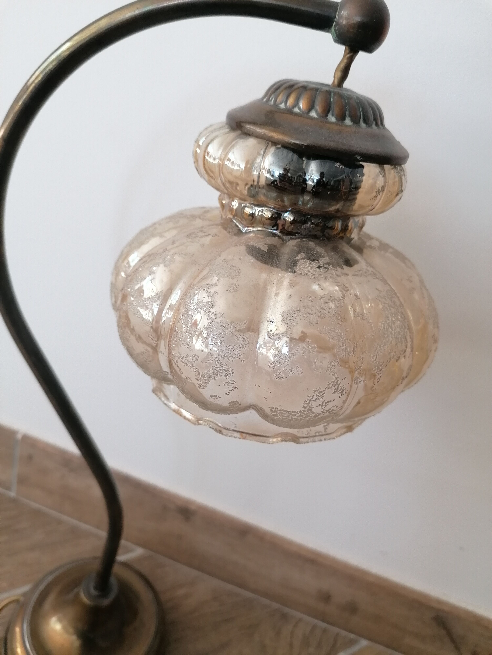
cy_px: 328
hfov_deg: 51.4
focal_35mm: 27
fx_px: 512
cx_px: 246
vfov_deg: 65.3
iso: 100
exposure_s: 1/50
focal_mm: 4.75
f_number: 1.8
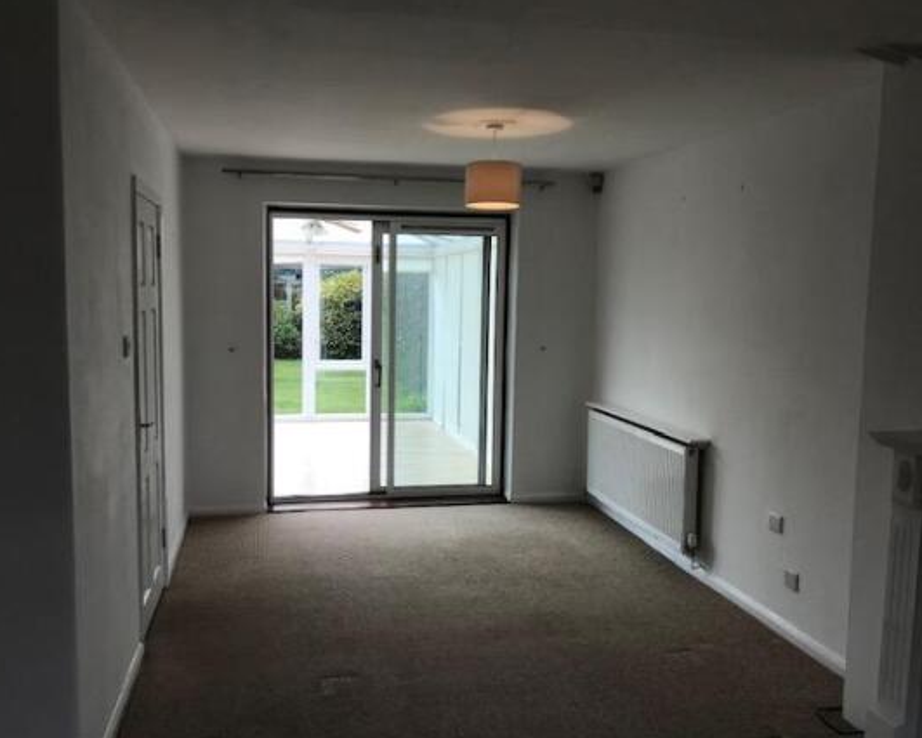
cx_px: 428
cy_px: 371
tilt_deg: -5.7
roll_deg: +0.2
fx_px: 819
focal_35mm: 30
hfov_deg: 58.7
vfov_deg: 48.5
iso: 20
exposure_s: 1/262
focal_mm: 3.99
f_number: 1.8
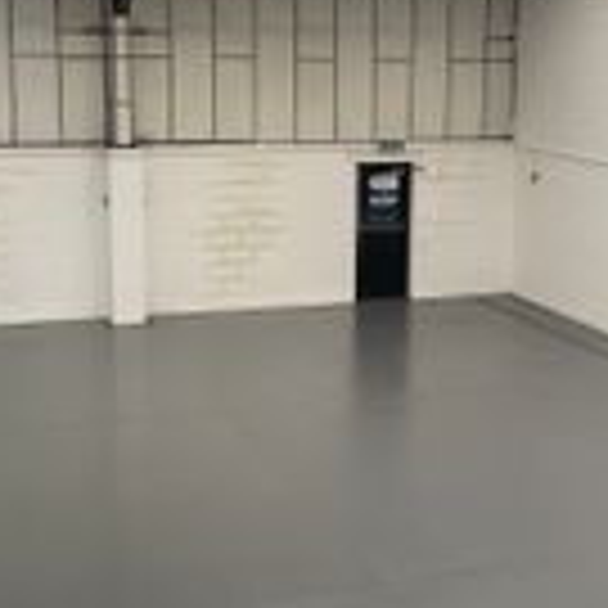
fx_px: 1351
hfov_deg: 25.3
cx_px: 369
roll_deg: -1.7
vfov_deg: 25.4
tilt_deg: -10.9
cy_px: 320
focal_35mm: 68
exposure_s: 1/100
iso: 100
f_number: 1.6
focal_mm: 4.2
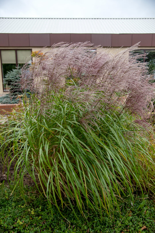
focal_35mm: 30
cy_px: 116
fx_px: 194
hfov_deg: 43.6
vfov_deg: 61.9
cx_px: 78
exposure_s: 1/250
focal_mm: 30
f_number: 4
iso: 200
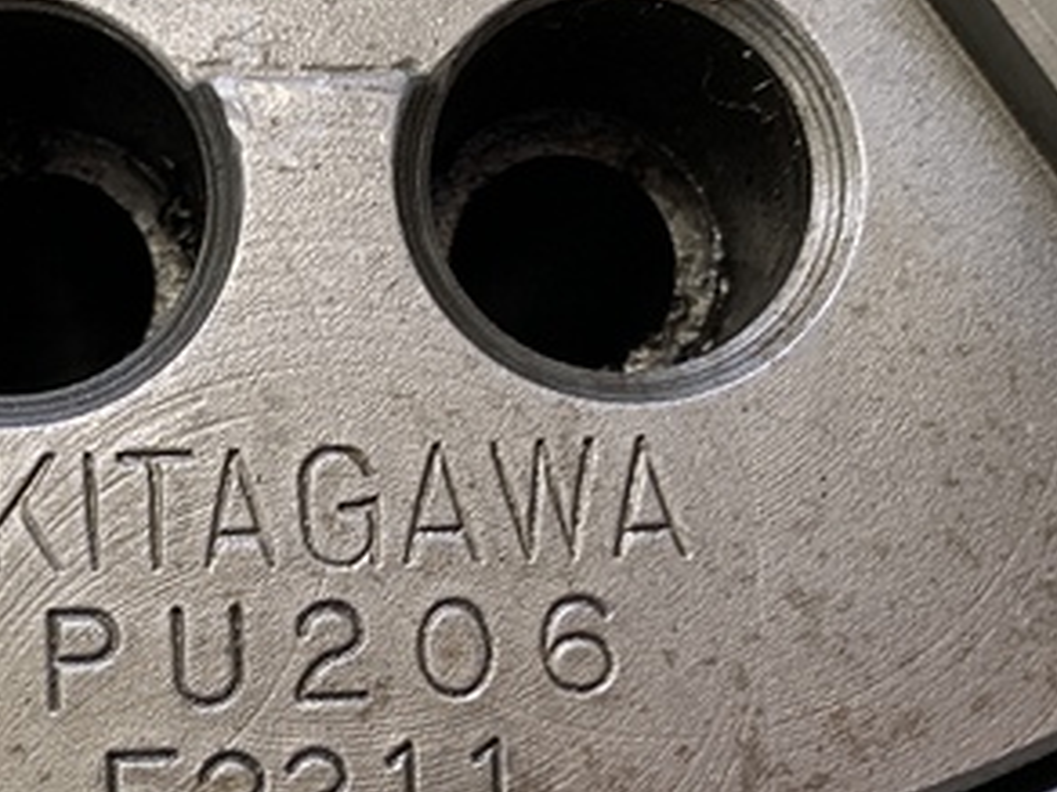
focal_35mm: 57
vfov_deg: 25.4
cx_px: 268
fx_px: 1740
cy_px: 589
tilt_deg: -85.0
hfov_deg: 33.1
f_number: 1.8
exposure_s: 1/60
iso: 125
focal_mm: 4.25
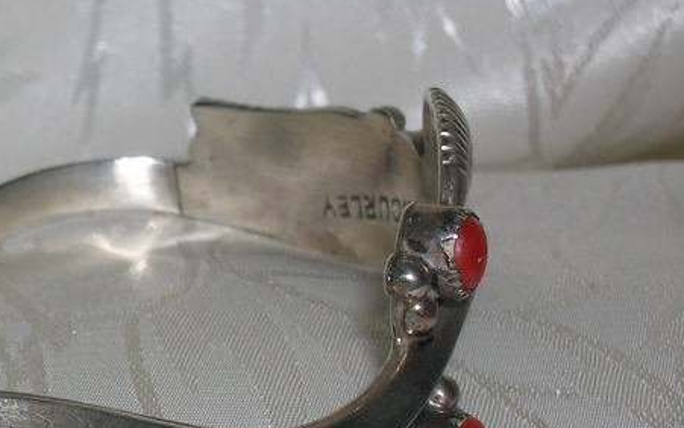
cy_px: 396
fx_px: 2424
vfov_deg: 10.0
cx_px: 18
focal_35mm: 130
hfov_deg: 15.8
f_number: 5.7
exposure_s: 1/60.1
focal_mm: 9
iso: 50
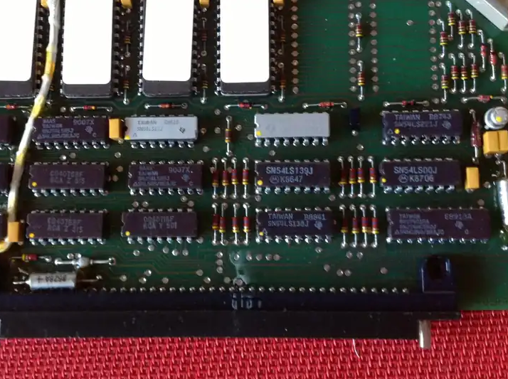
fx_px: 718
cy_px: 149
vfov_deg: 29.5
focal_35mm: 49
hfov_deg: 38.9
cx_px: 223
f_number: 2.4
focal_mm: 4.28
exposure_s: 1/15
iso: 200
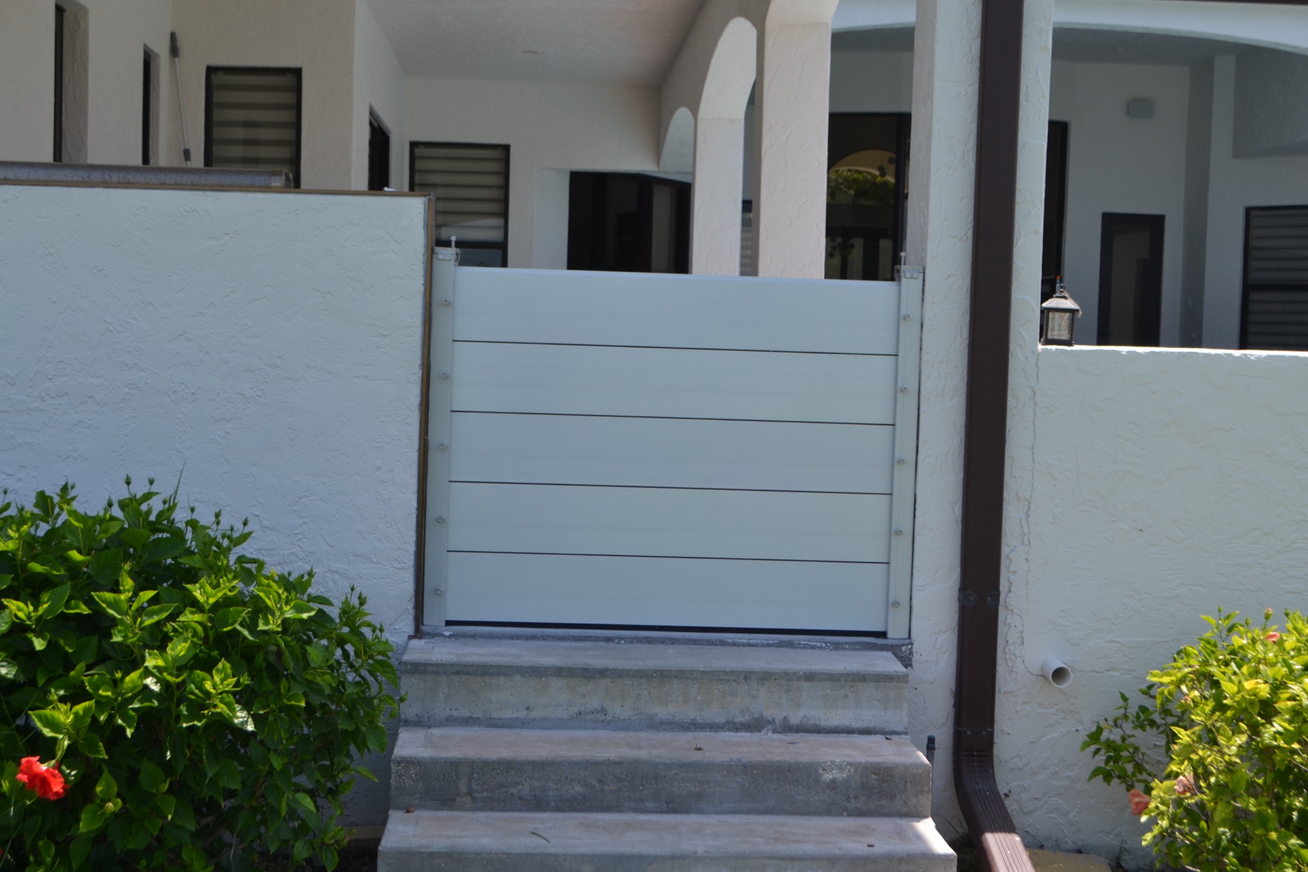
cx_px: 654
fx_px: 1962
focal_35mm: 54
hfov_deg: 36.9
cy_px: 436
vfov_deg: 25.1
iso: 100
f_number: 7.1
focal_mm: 36
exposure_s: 1/200
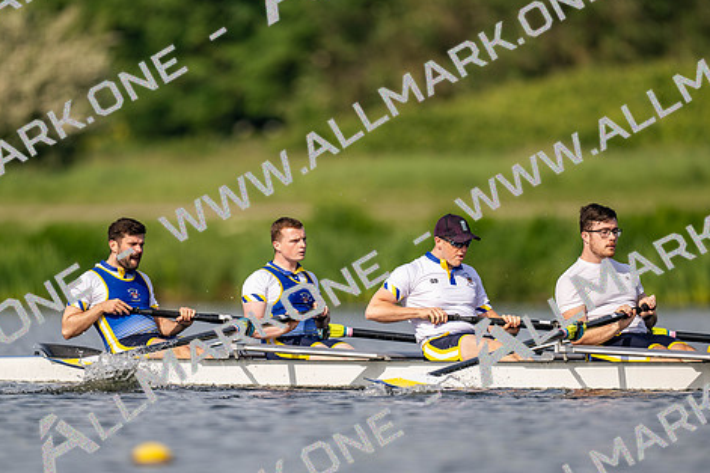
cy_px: 246
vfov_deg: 1.9
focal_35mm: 739
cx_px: 345
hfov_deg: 2.8
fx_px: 14574
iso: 220
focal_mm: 600
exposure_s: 1/2500
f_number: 4
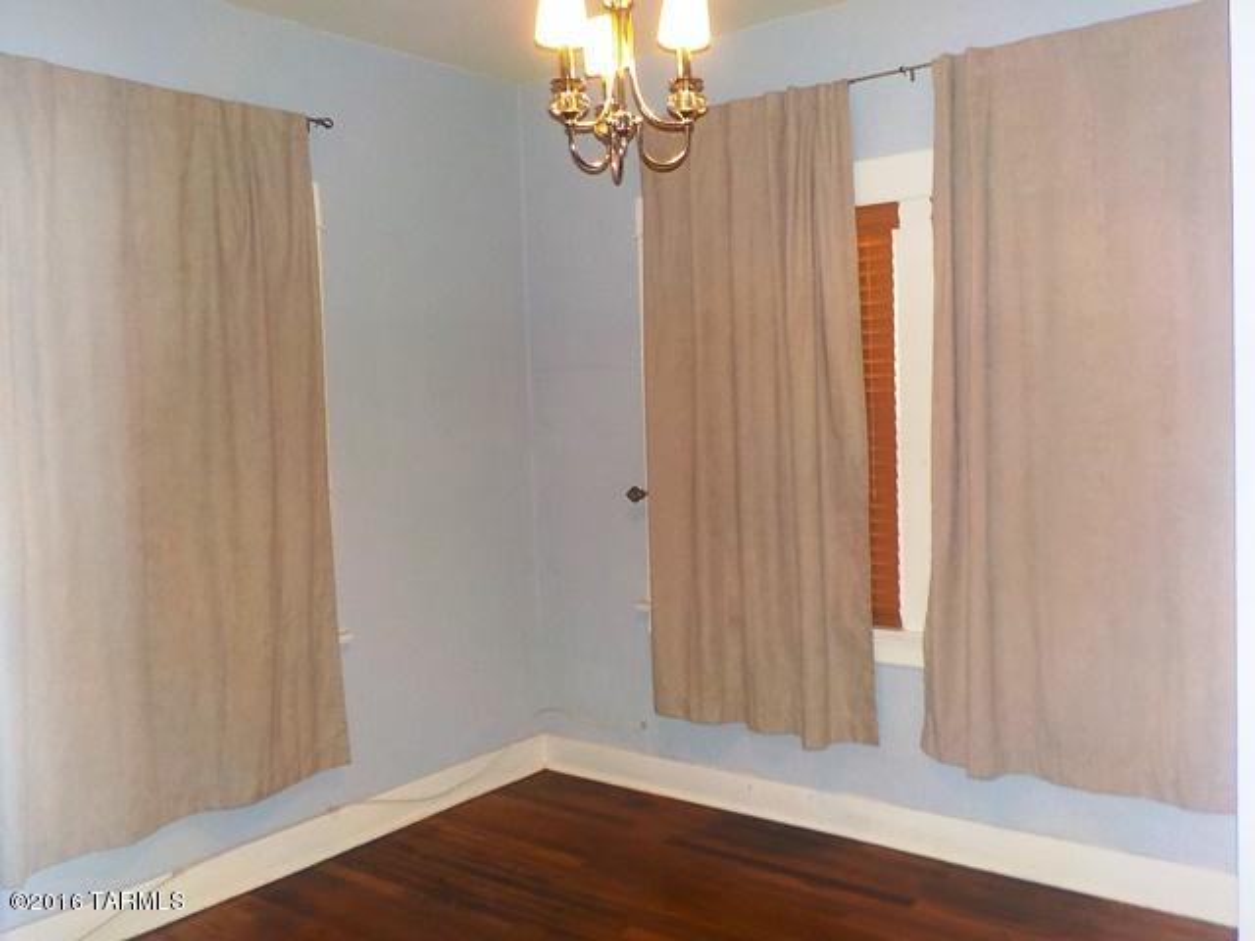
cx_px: 628
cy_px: 470
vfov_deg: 46.8
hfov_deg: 60.0
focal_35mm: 30
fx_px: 1088
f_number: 3.3
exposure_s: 1/30
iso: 220
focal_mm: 4.1
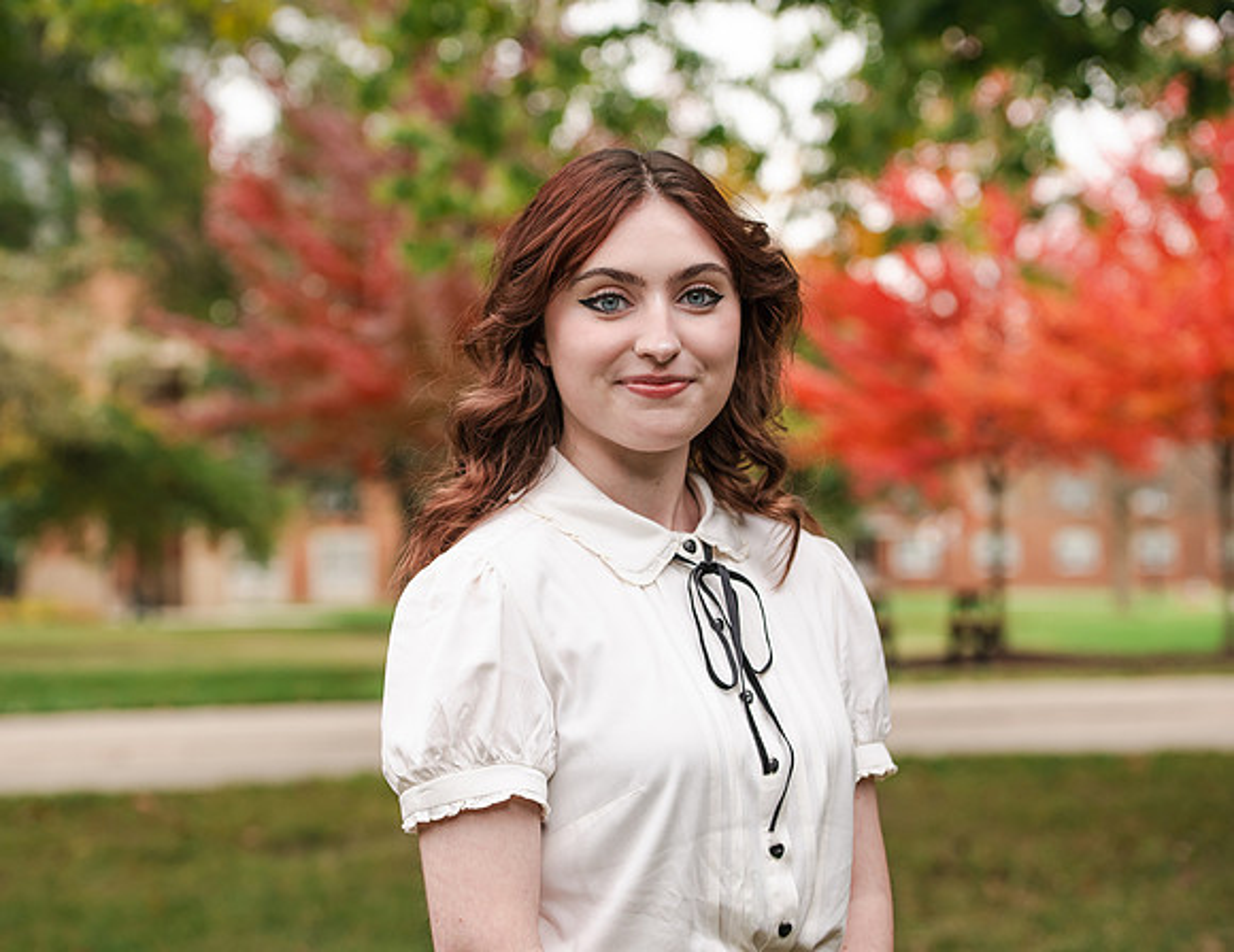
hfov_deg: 22.5
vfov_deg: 17.5
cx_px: 554
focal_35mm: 86
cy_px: 476
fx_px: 3098
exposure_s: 1/250
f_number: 4
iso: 320
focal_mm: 78
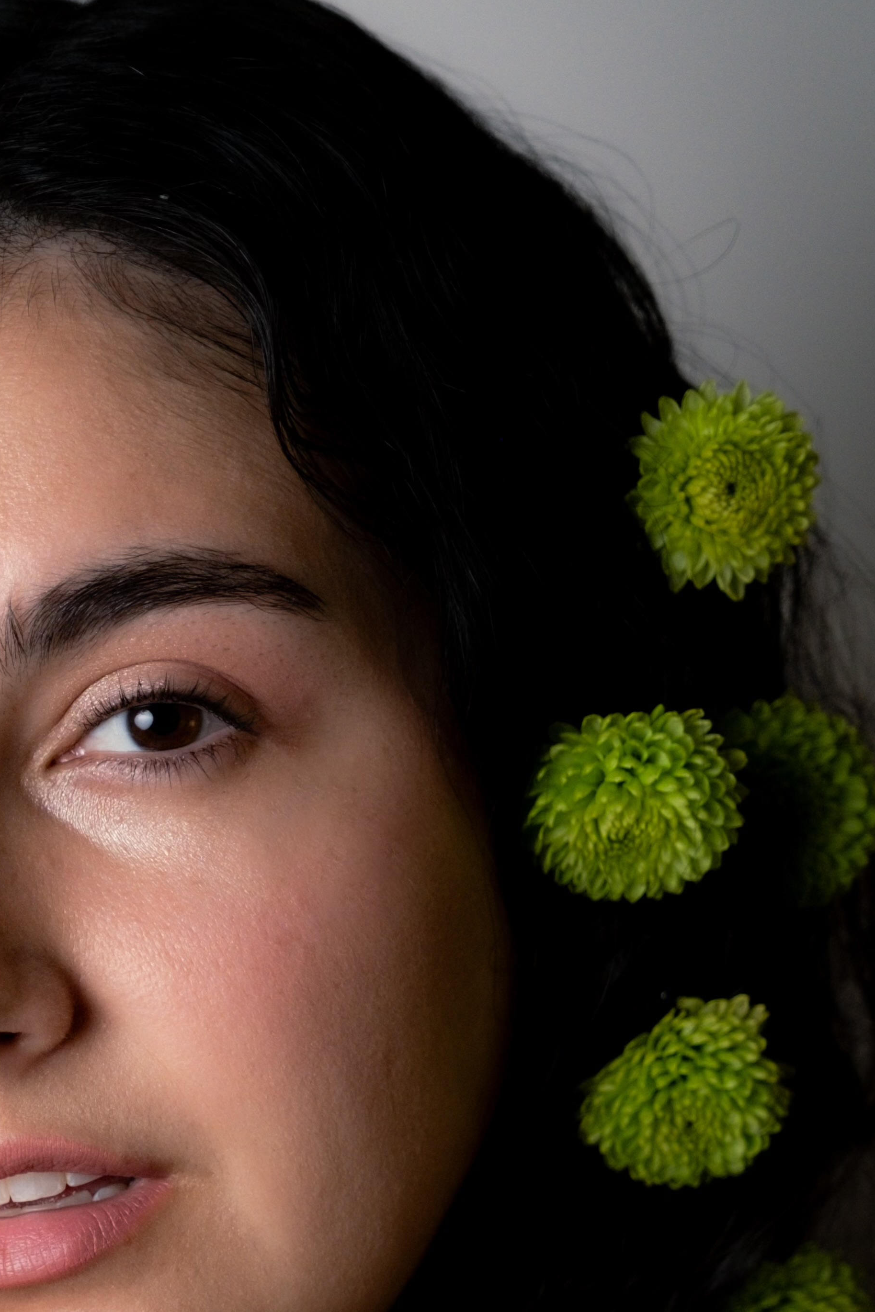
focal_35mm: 130
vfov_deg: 15.5
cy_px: 1324
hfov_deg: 10.5
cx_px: 173
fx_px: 4740
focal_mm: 38.8
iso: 640
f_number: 2.8
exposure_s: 1/60
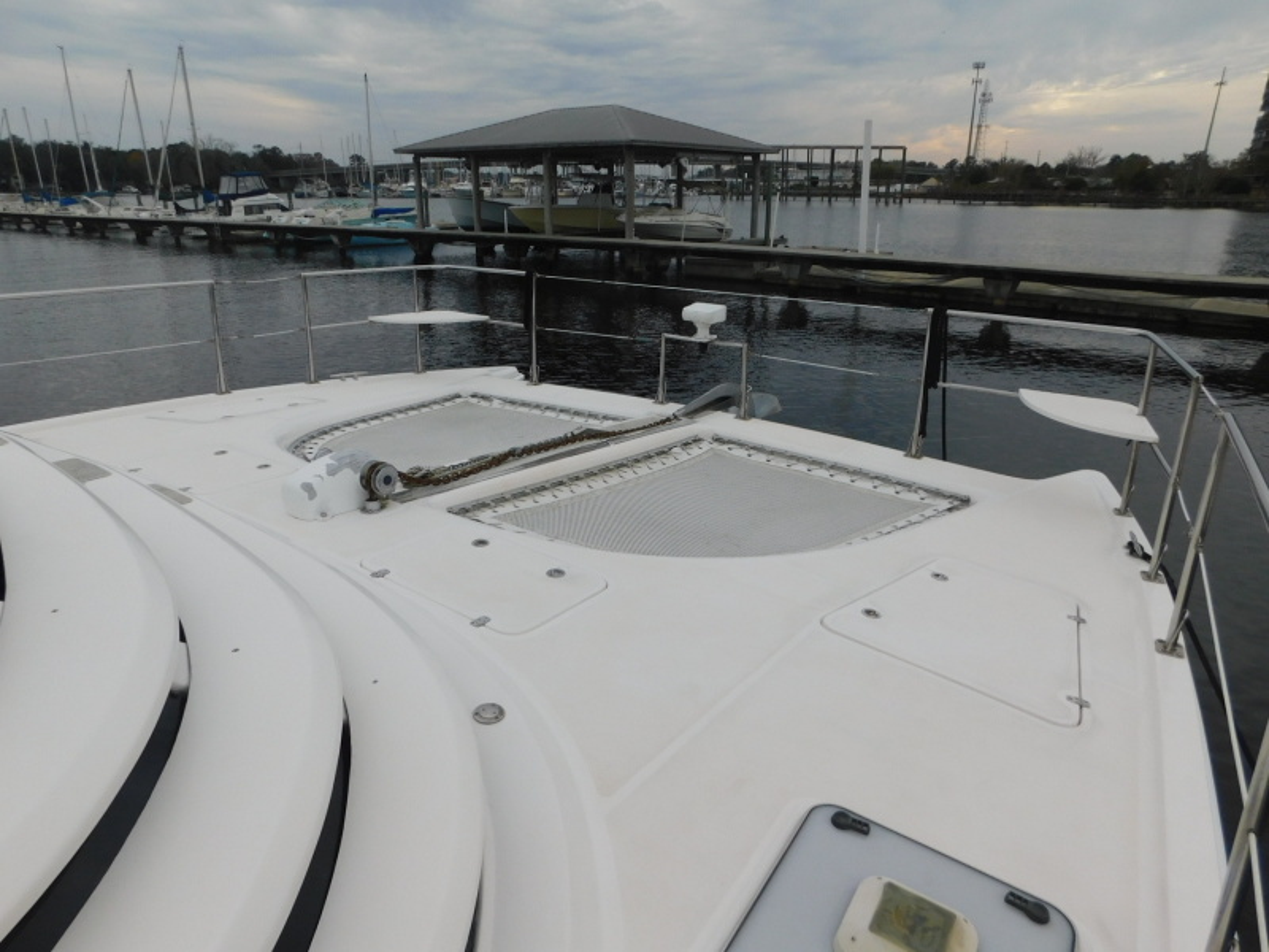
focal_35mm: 23
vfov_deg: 58.9
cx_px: 634
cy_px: 476
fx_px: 843
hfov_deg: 73.9
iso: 125
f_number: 3
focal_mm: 4
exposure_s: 1/1000
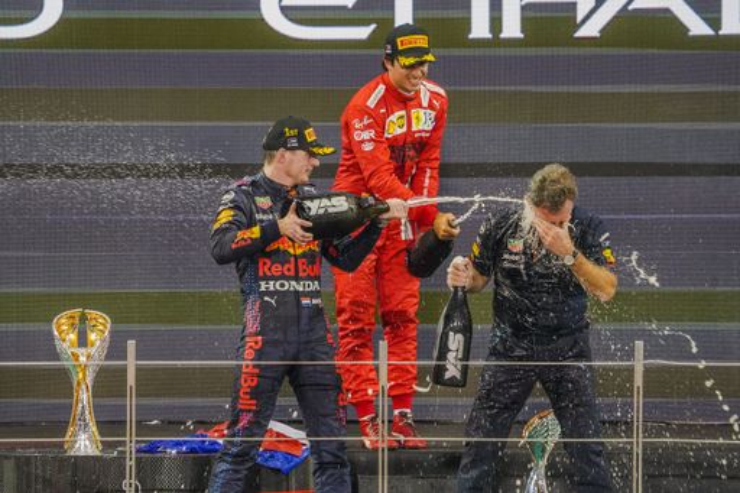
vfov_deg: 2.7
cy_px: 246
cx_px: 370
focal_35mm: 518
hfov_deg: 4.0
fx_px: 10644
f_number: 6.3
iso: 5000
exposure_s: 1/400
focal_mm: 518
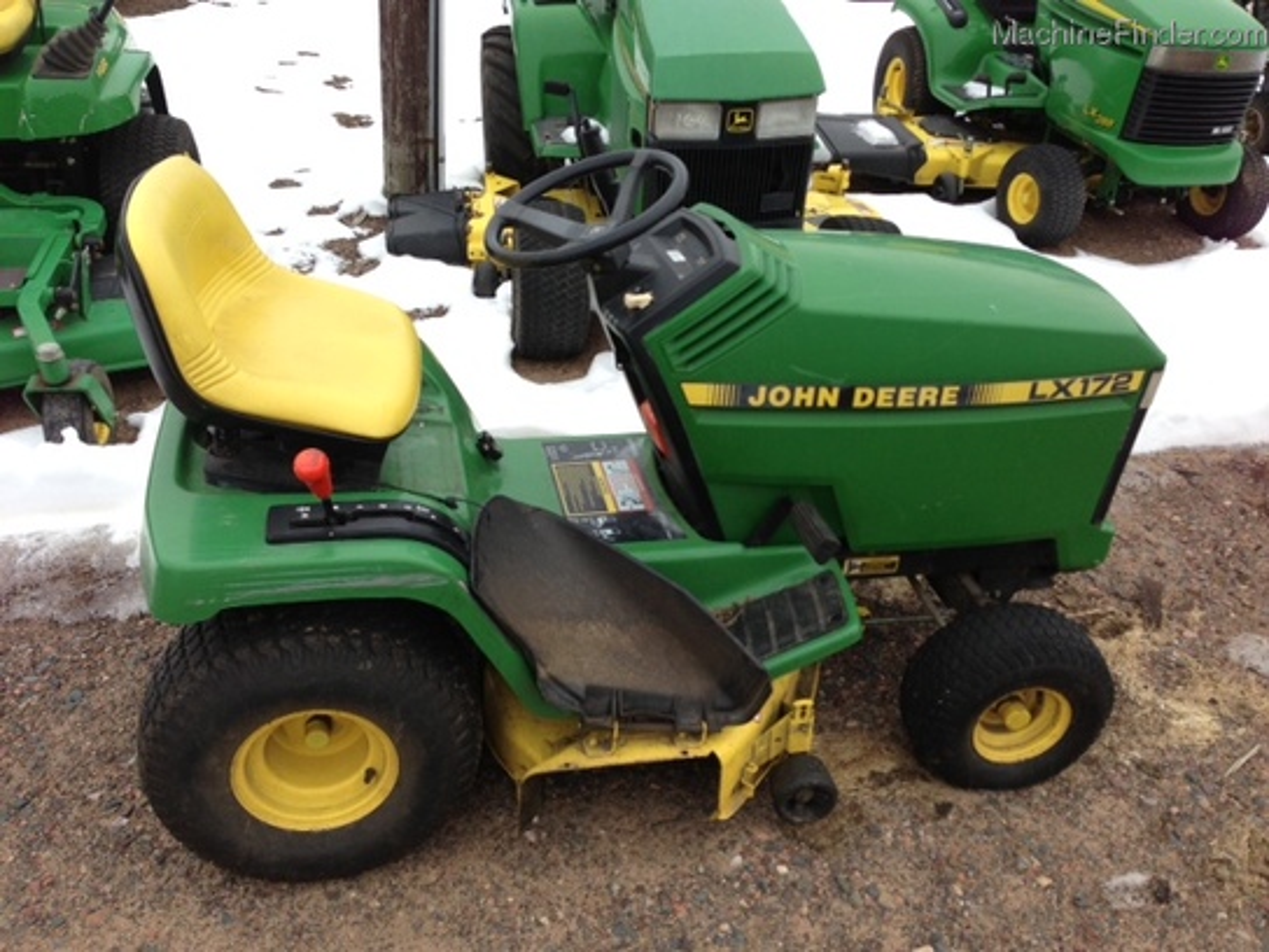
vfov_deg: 42.9
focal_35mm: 33
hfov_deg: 55.4
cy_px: 476
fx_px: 1210
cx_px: 634
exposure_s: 1/161
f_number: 2.4
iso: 50
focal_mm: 4.13
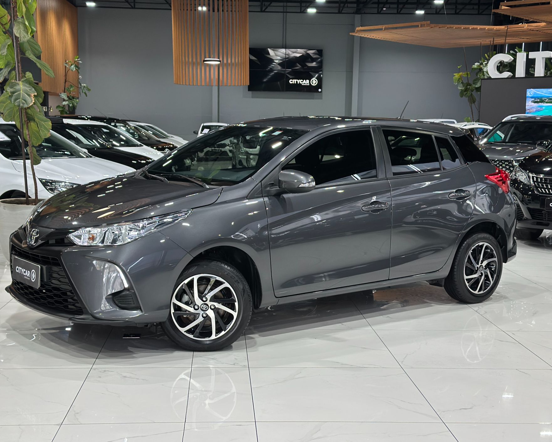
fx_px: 833
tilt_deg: -6.8
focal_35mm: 51
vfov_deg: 29.7
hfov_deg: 36.7
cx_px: 266
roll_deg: -1.1
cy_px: 220
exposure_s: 1/120
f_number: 1.78
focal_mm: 6.86
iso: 200
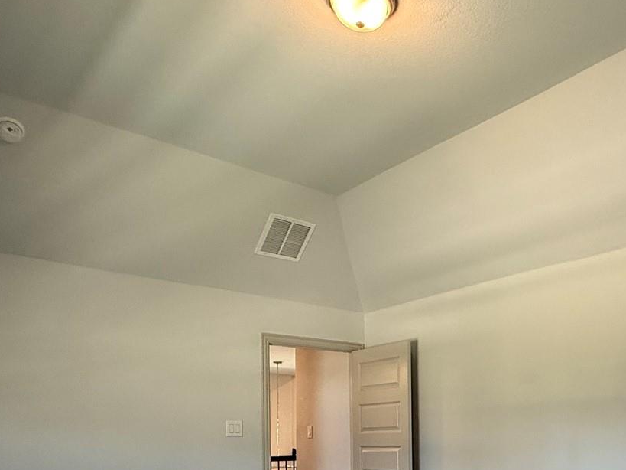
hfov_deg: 49.7
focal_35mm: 35
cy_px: 432
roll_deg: +0.5
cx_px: 496
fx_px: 633
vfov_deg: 37.7
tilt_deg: +0.5
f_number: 2.2
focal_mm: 2.22
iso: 160
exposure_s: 1/120
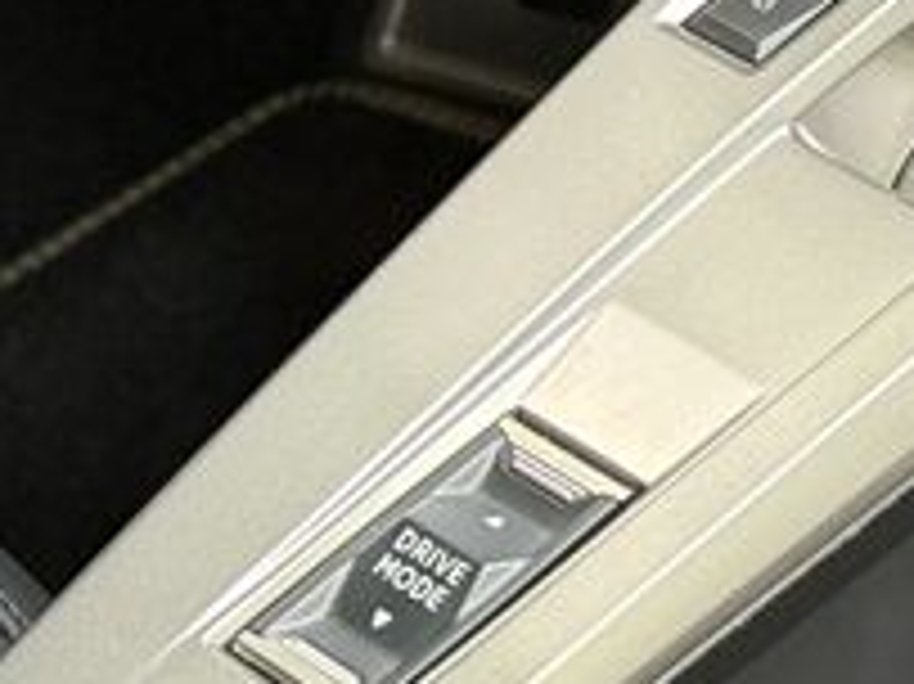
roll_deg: +5.1
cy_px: 695
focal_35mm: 202
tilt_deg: -44.9
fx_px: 5330
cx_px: 833
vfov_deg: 7.3
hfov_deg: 9.8
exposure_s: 1/51
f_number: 1.78
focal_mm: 6.76
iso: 250
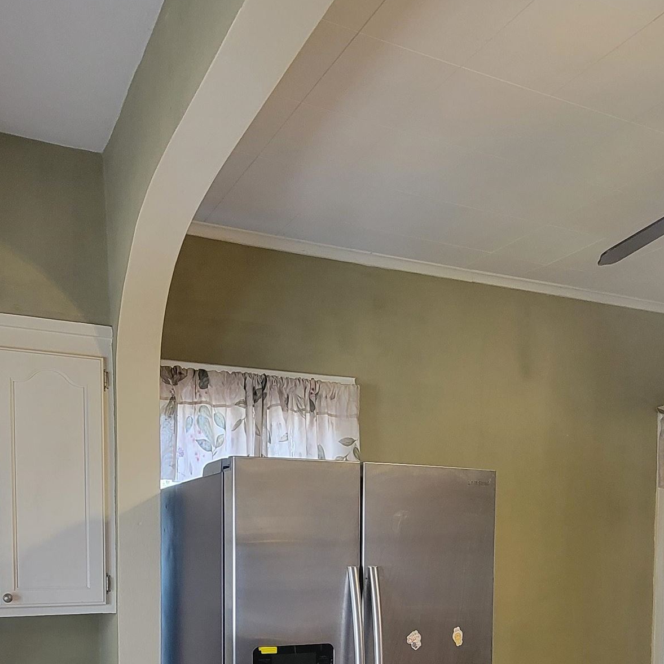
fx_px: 651
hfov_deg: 53.4
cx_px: 249
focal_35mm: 30
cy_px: 606
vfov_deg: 48.0
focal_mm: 2.2
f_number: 2.2
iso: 200
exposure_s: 1/60
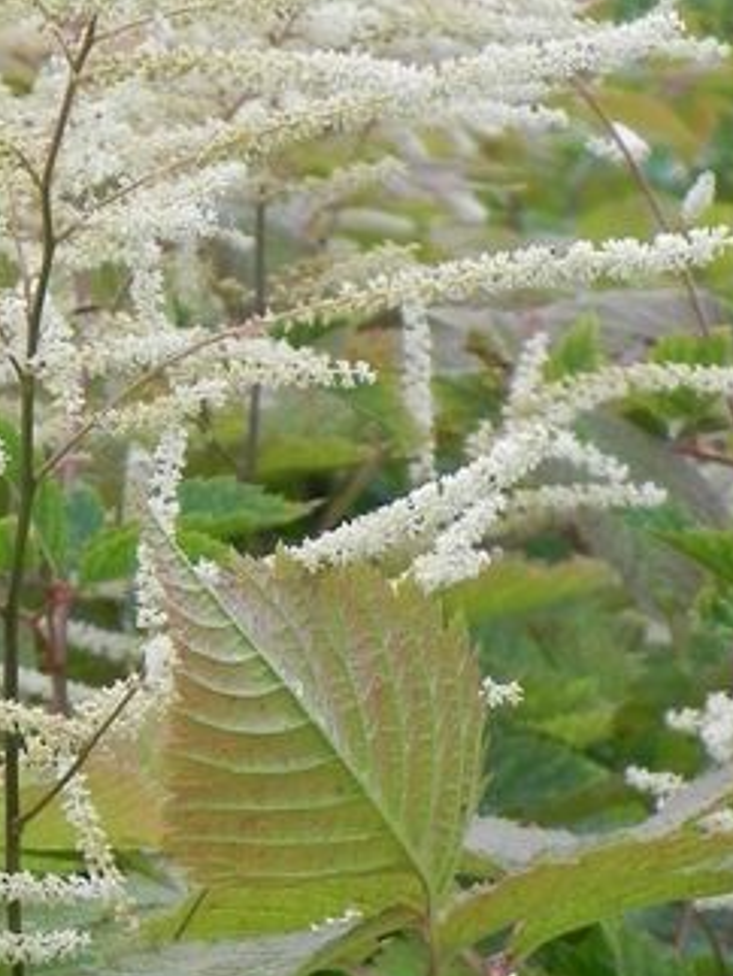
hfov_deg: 7.0
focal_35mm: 211
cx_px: -67
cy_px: 918
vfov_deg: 9.3
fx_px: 5949
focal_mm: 15.1
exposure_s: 1/125
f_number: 5.6
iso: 160
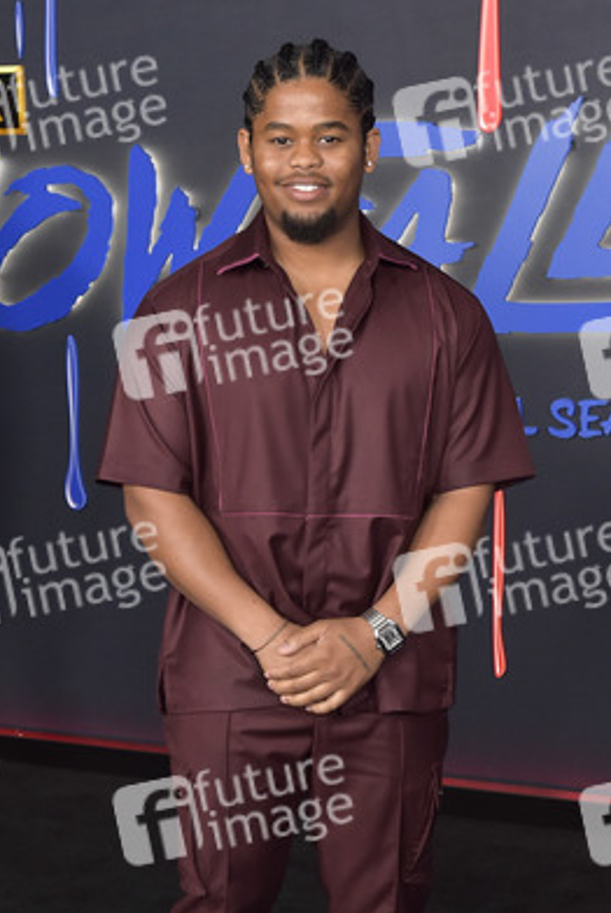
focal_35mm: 53
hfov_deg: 25.6
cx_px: 302
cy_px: 461
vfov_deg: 37.5
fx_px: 1347
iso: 2000
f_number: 6.3
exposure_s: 1/250
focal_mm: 52
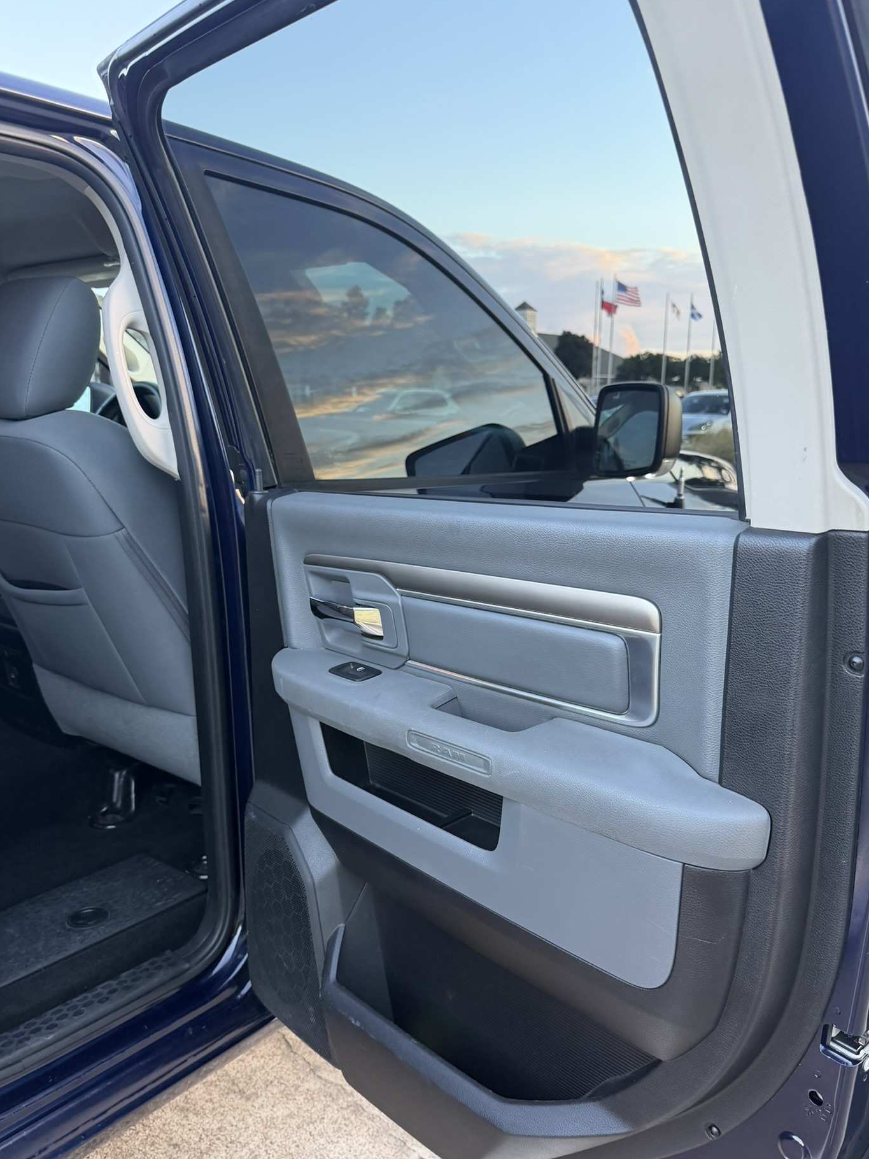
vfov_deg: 65.2
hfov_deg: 51.3
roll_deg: -0.8
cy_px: 623
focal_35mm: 27
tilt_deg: -15.0
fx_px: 904
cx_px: 453
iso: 200
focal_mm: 6.76
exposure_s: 1/60
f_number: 1.78
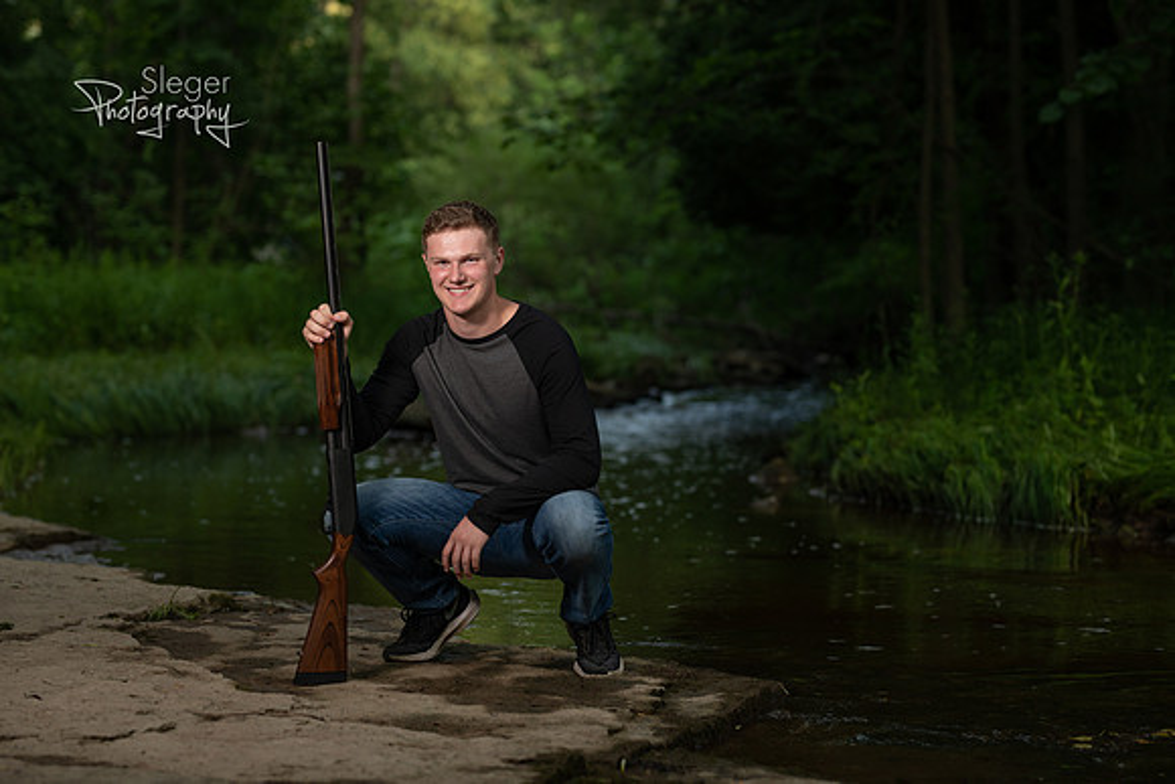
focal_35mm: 85
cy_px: 392
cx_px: 588
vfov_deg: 16.1
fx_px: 2775
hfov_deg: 23.9
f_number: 2.8
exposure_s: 1/250
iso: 100
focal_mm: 85
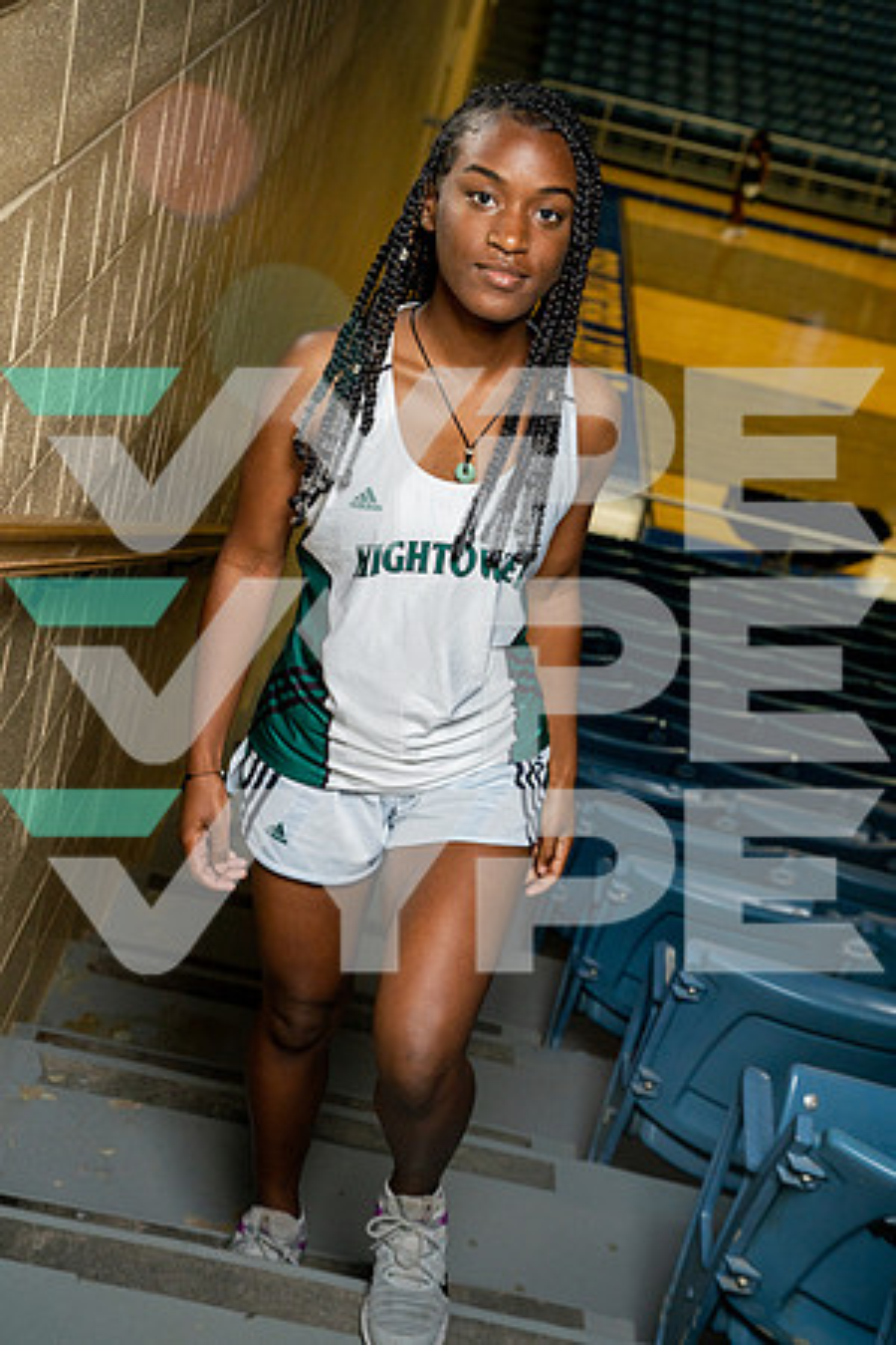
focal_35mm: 55
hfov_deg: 24.6
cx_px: 448
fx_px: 2053
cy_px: 672
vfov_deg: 36.2
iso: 400
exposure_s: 1/250
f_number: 5.6
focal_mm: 55
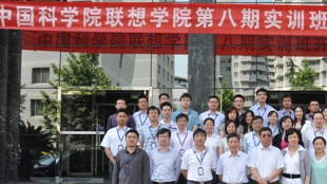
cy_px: 122
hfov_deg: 40.6
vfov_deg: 23.8
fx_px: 433
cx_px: 228
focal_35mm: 50
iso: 320
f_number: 9
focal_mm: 22
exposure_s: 1/160
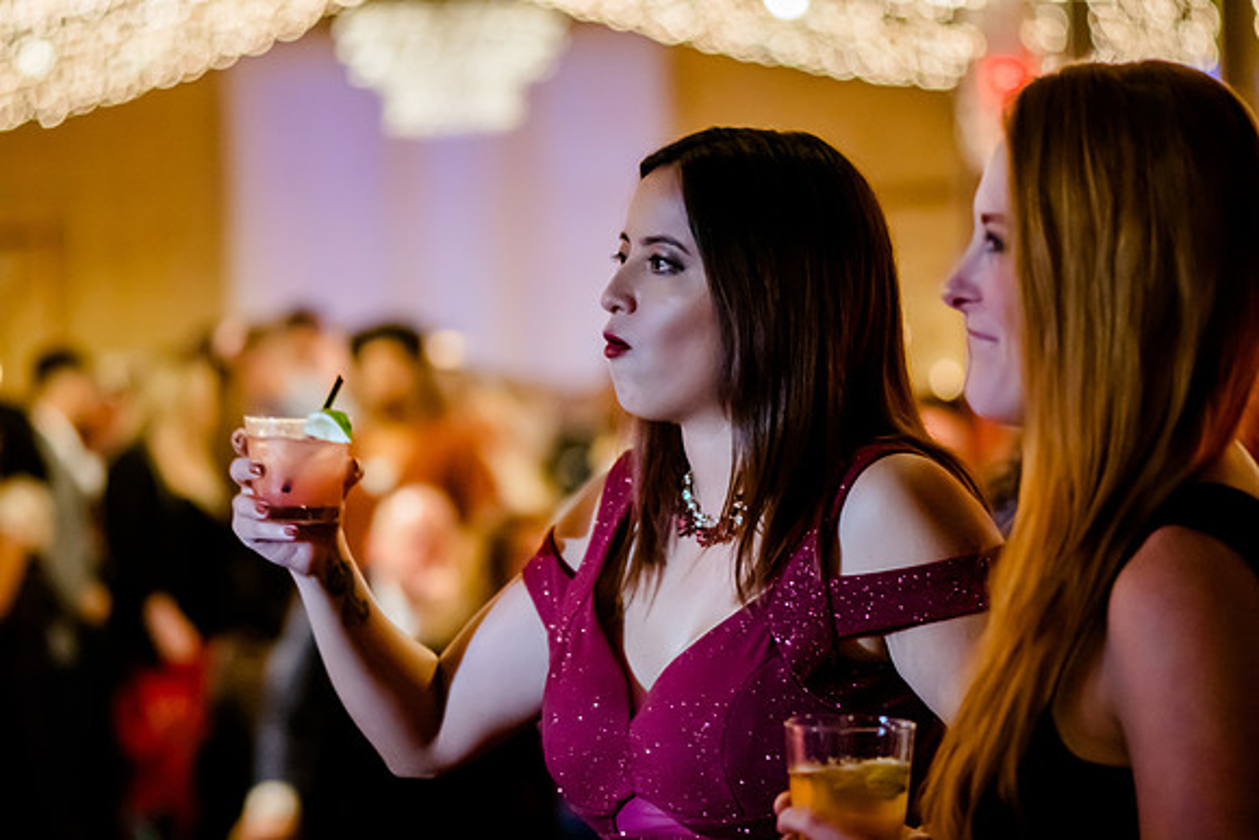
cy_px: 420
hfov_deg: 13.0
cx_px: 630
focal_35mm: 158
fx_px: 5509
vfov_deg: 8.7
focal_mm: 105
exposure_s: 1/125
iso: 4000
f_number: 2.8
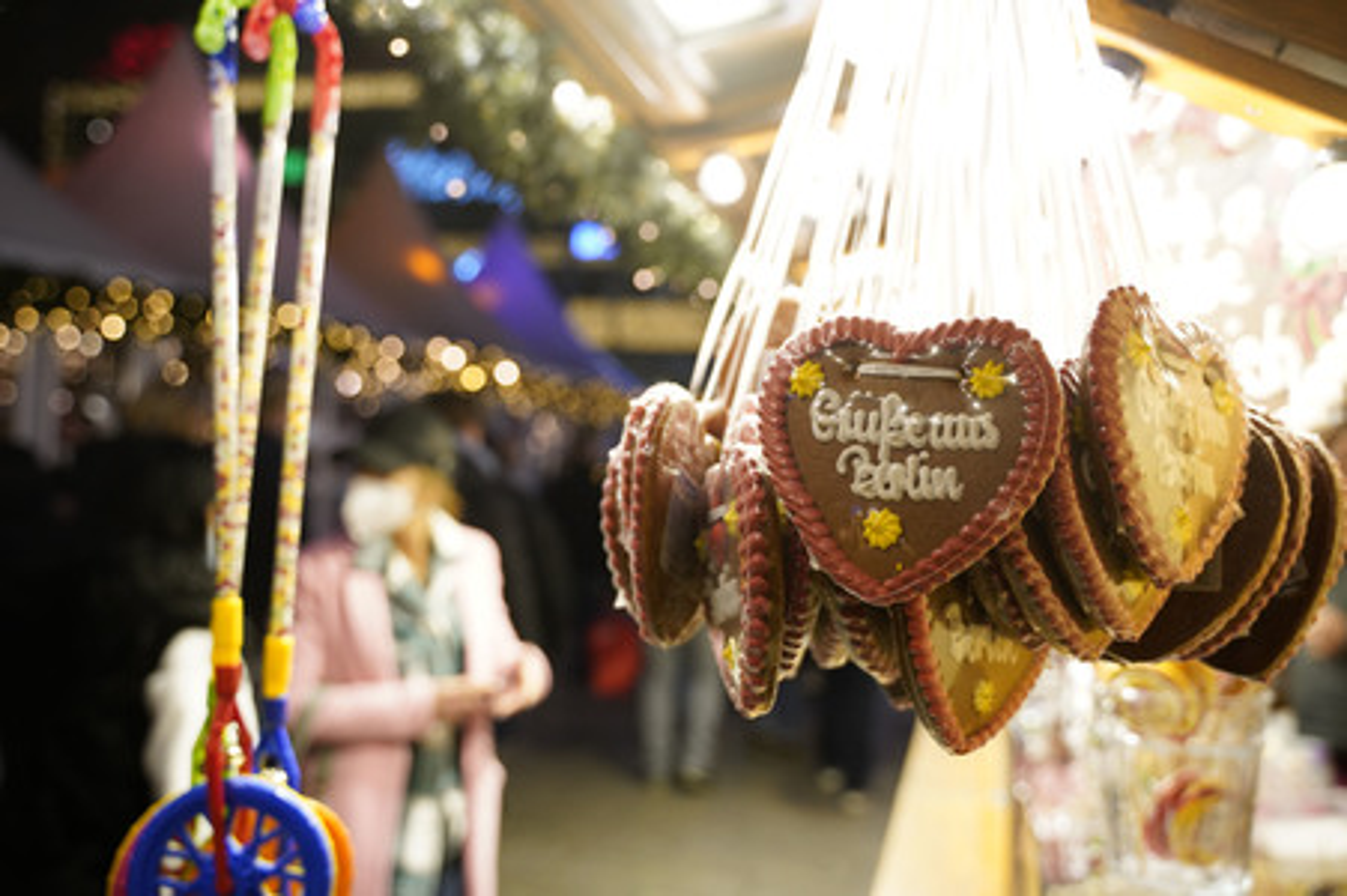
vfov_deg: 37.8
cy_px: 448
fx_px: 1309
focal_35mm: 35
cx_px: 674
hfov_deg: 54.5
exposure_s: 1/160
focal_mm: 35
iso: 1250
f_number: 3.2
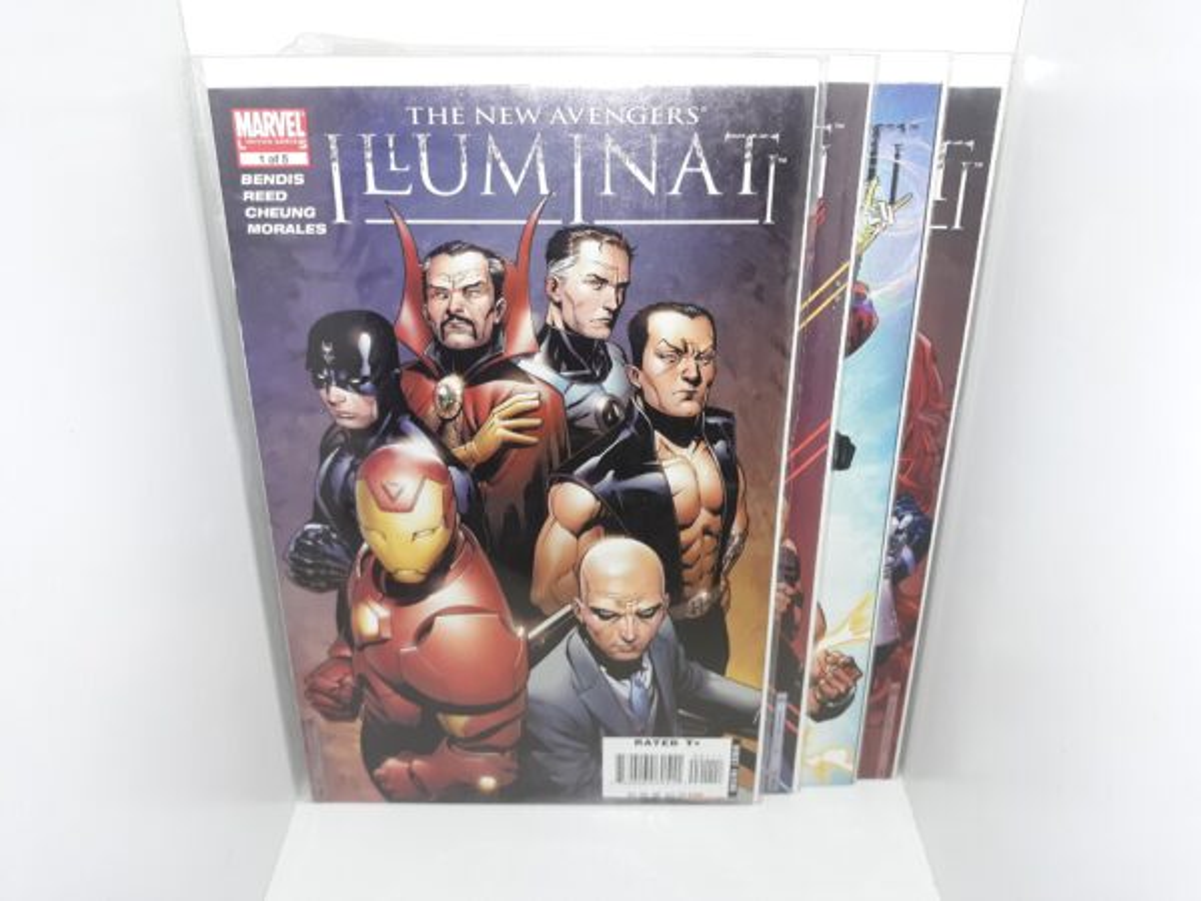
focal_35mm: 28
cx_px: 600
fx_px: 971
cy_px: 450
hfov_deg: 63.4
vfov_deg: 49.7
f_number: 1.7
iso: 64
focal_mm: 3.7
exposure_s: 1/100
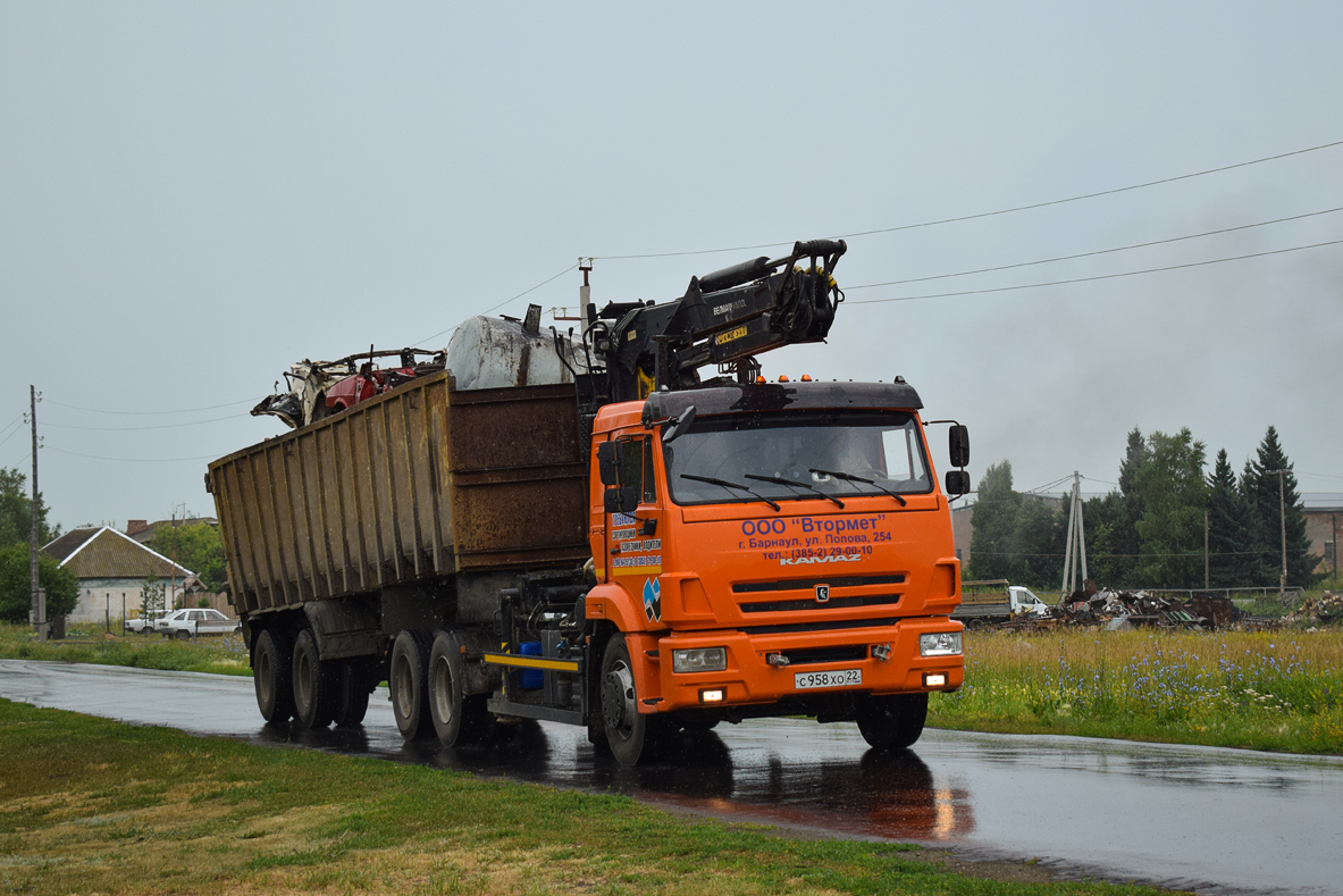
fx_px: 2612
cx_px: 674
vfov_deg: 19.5
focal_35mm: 70
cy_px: 451
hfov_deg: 28.8
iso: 400
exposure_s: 1/1250
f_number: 5.3
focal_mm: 46
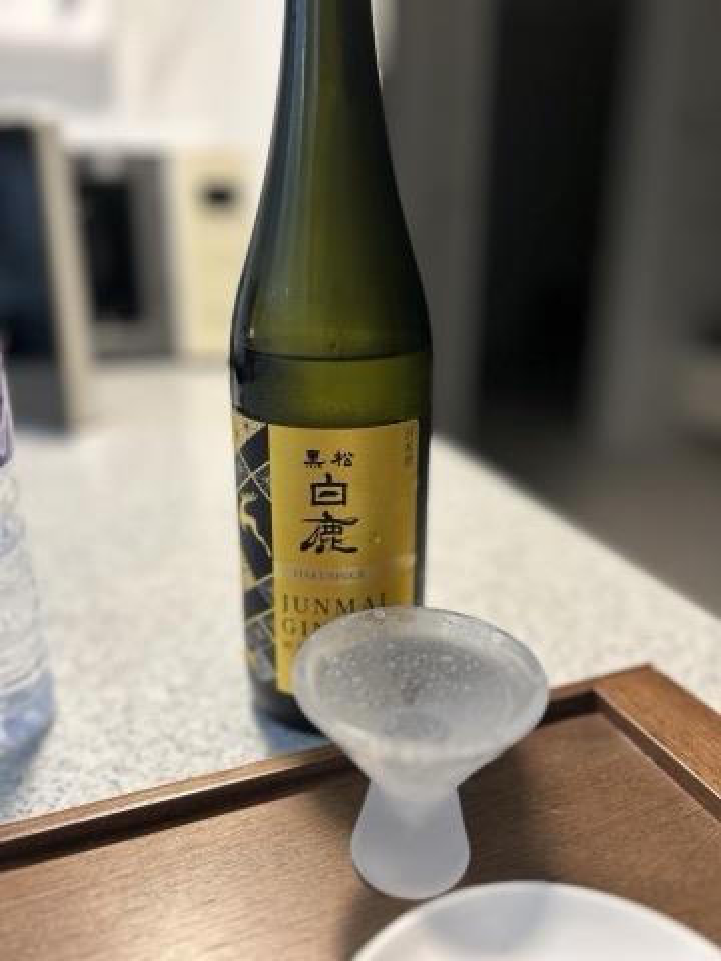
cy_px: 480
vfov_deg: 67.3
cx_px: 360
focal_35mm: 26
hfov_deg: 53.1
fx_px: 722
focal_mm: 5.7
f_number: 1.5
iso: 125
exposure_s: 1/60
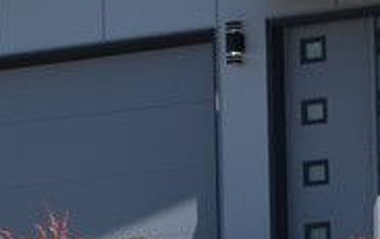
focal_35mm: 308
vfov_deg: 4.3
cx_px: 794
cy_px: 95
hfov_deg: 6.6
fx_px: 3195
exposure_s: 1/250
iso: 100
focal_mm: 34
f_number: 8
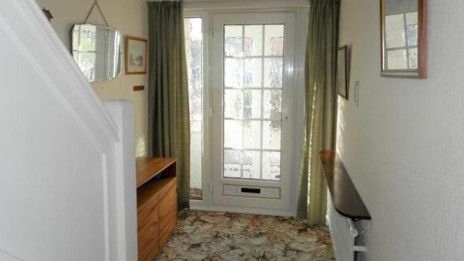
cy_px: 115
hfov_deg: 67.9
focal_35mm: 28
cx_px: 229
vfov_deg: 41.4
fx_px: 345
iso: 80
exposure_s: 1/80
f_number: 3.1
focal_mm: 4.5
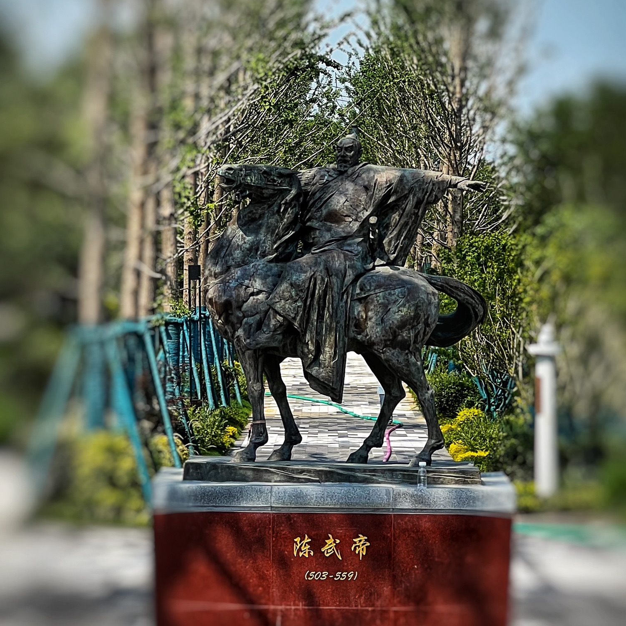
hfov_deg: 19.1
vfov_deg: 19.1
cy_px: 315
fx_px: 1862
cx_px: 313
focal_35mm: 91
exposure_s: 1/779
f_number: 2.8
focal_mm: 9
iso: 32
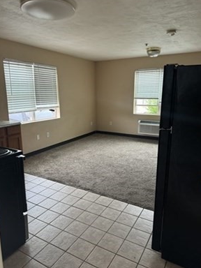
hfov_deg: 54.9
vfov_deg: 69.4
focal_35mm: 25
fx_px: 194
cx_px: 100
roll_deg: +0.5
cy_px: 131
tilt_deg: -13.0
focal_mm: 6.76
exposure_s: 1/60
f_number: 1.78
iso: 200
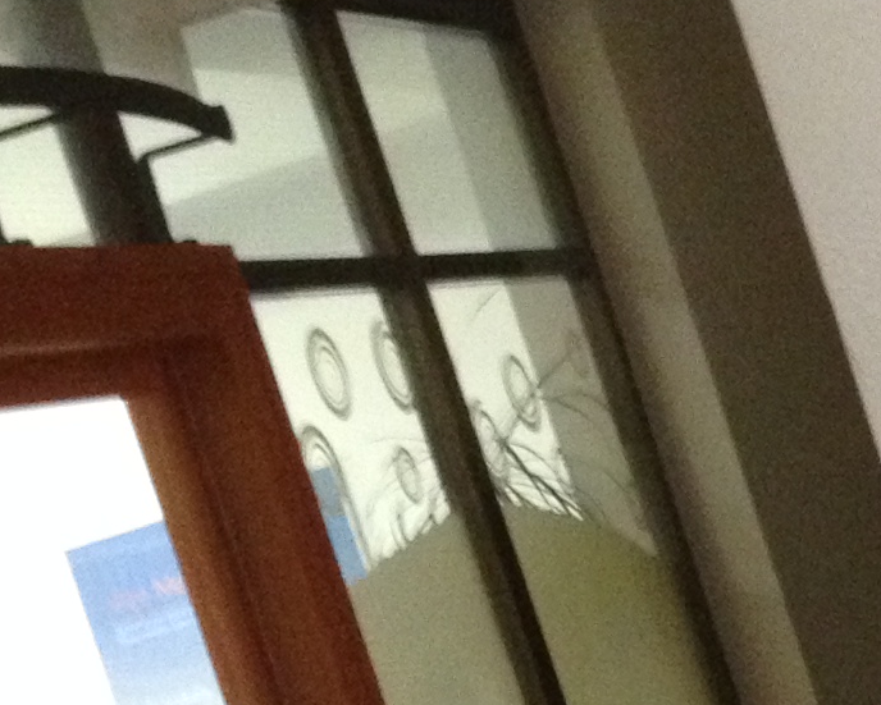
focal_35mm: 162
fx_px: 4226
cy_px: 544
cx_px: 1208
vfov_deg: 9.5
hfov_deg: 11.5
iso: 320
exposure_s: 1/20
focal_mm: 4.28
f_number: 2.4
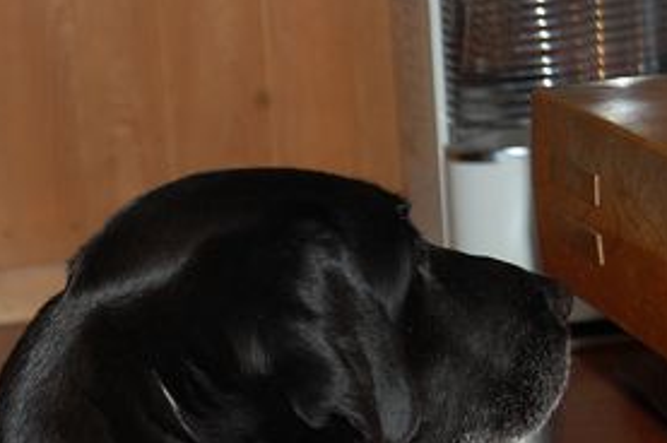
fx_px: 2756
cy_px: 388
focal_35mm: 149
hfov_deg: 13.8
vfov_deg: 9.2
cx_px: 243
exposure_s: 1/60
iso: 400
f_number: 5.6
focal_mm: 55
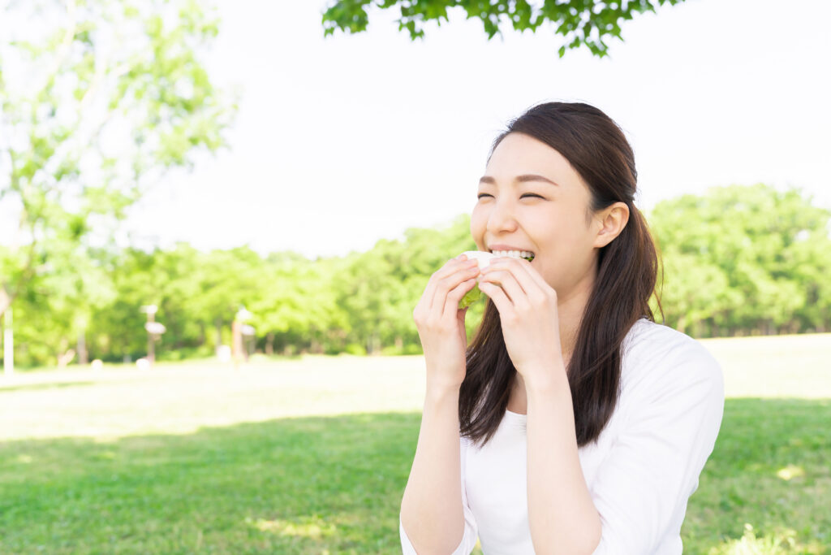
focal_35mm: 40
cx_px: 416
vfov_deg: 33.4
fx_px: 923
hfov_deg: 48.5
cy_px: 278
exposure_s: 1/640
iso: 200
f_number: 4
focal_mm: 40
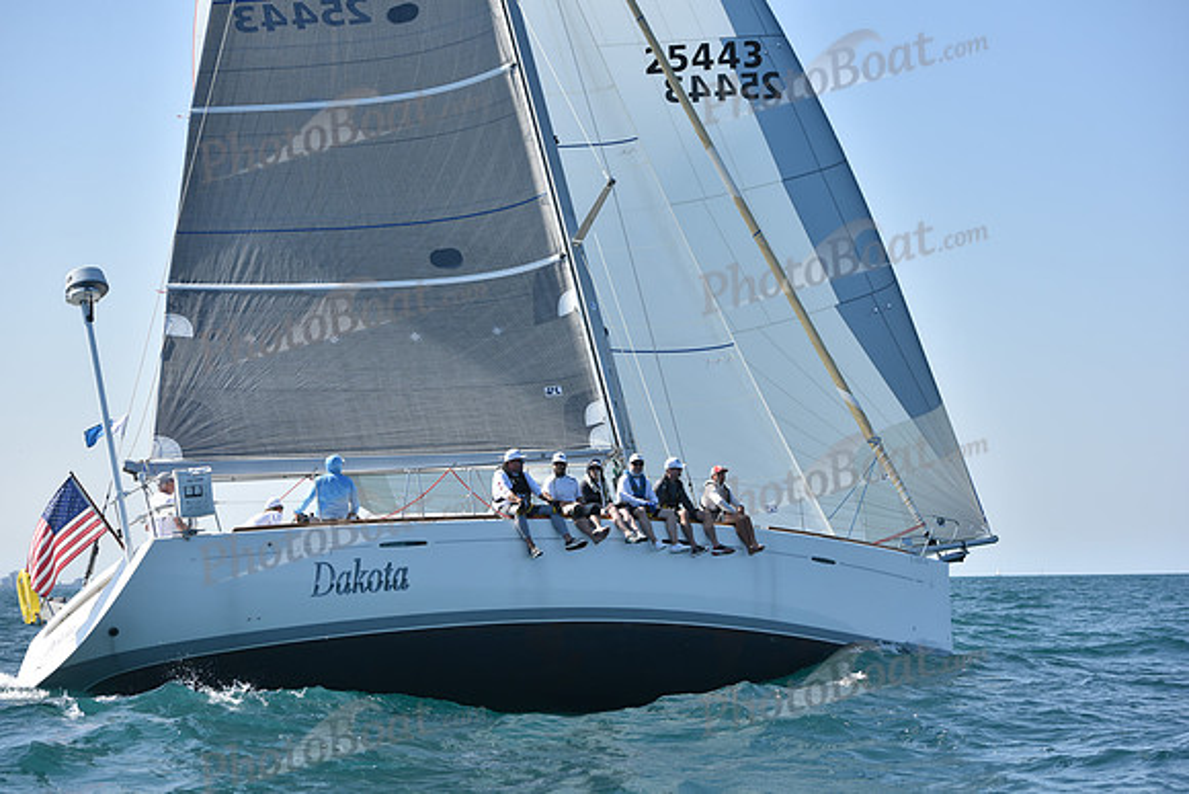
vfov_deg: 17.1
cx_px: 594
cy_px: 397
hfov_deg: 25.4
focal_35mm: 80
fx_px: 2643
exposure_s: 1/1600
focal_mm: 80
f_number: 5.6
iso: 250
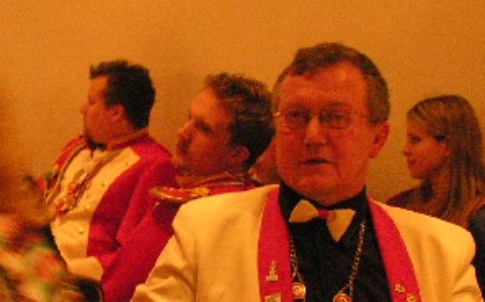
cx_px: 175
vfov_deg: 12.9
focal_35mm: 100
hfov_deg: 20.8
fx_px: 1321
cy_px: 307
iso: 400
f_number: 2.8
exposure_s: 1/3.1
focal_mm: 8.9
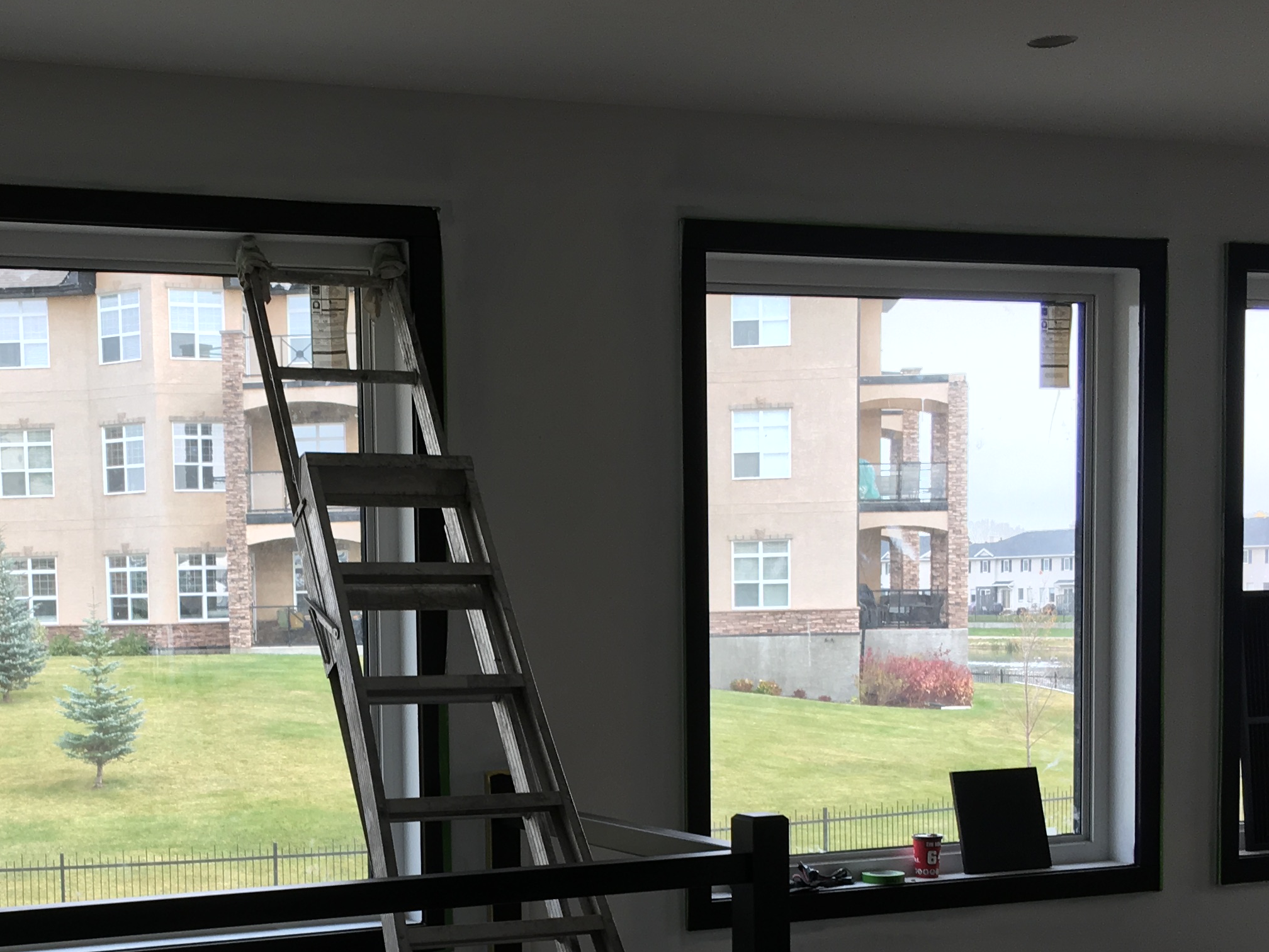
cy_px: 786
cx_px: 402
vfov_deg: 24.7
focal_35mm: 58
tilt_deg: -4.8
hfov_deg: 32.9
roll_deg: +0.5
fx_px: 2126
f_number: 2.2
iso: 32
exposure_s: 1/120
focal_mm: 4.15
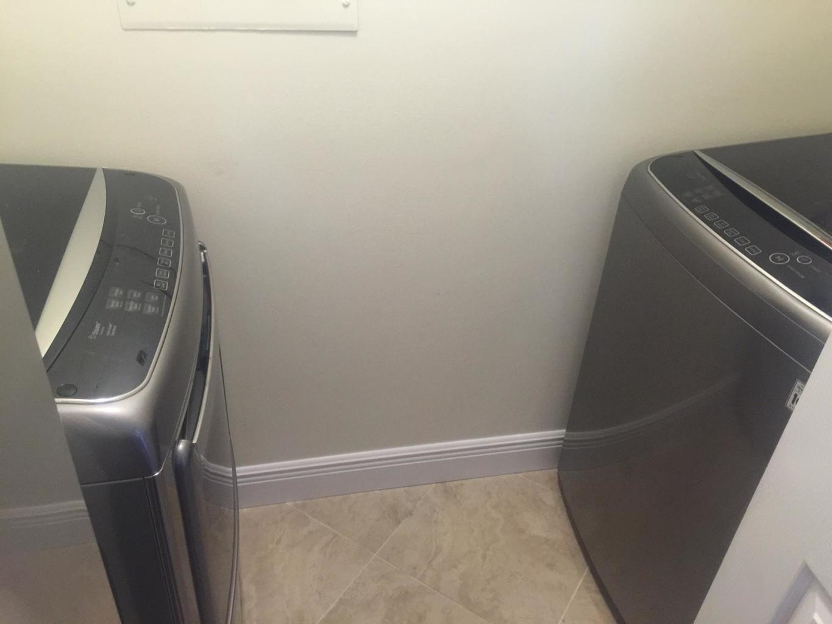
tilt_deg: -33.3
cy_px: 312
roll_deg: -3.2
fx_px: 697
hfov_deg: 61.7
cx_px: 416
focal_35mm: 29
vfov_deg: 48.2
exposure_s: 1/15
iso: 125
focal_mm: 4.15
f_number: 2.2
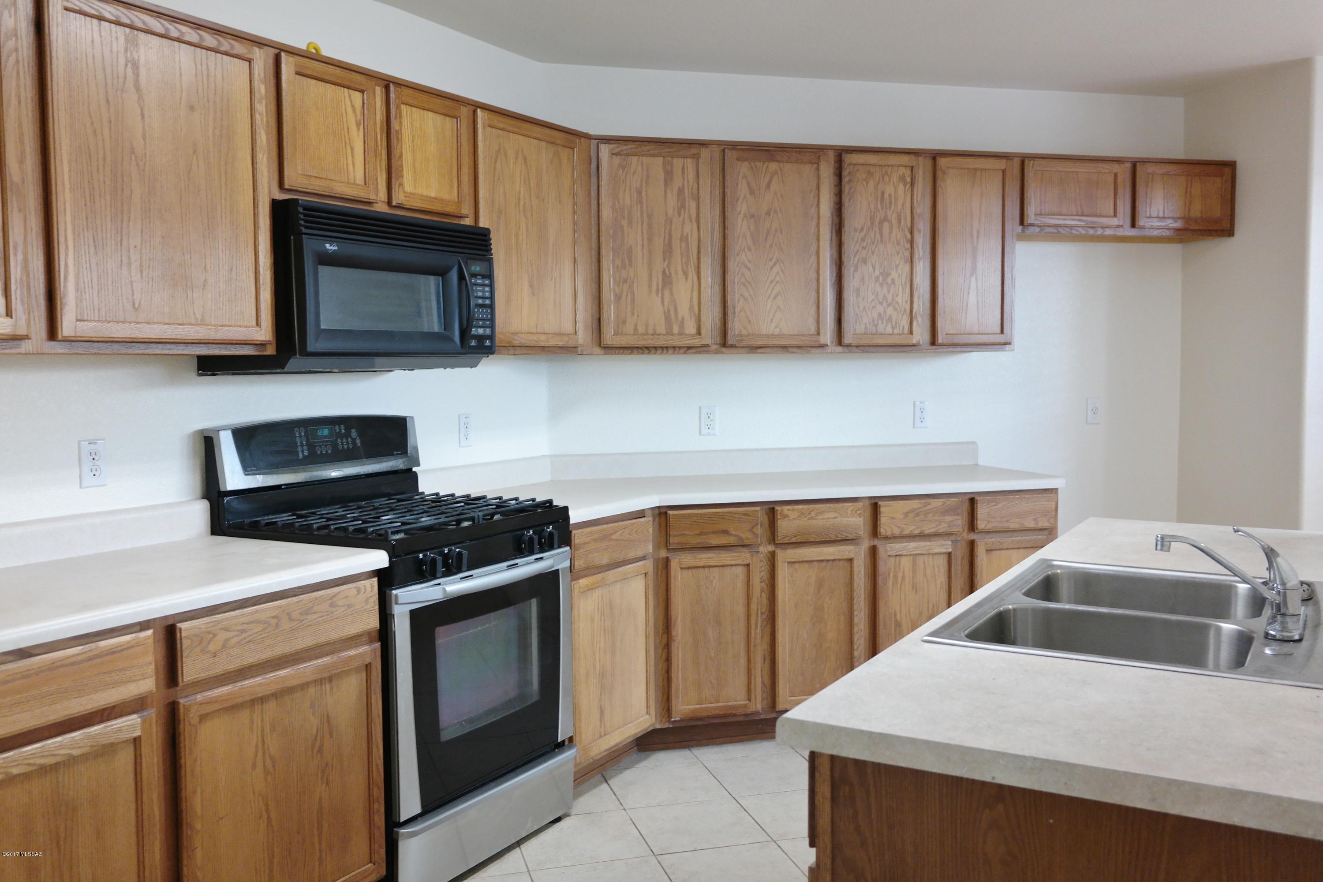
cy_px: 441
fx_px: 1102
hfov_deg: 61.9
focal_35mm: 30
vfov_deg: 43.6
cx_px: 662
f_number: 3.5
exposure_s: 1/40
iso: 400
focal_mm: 20
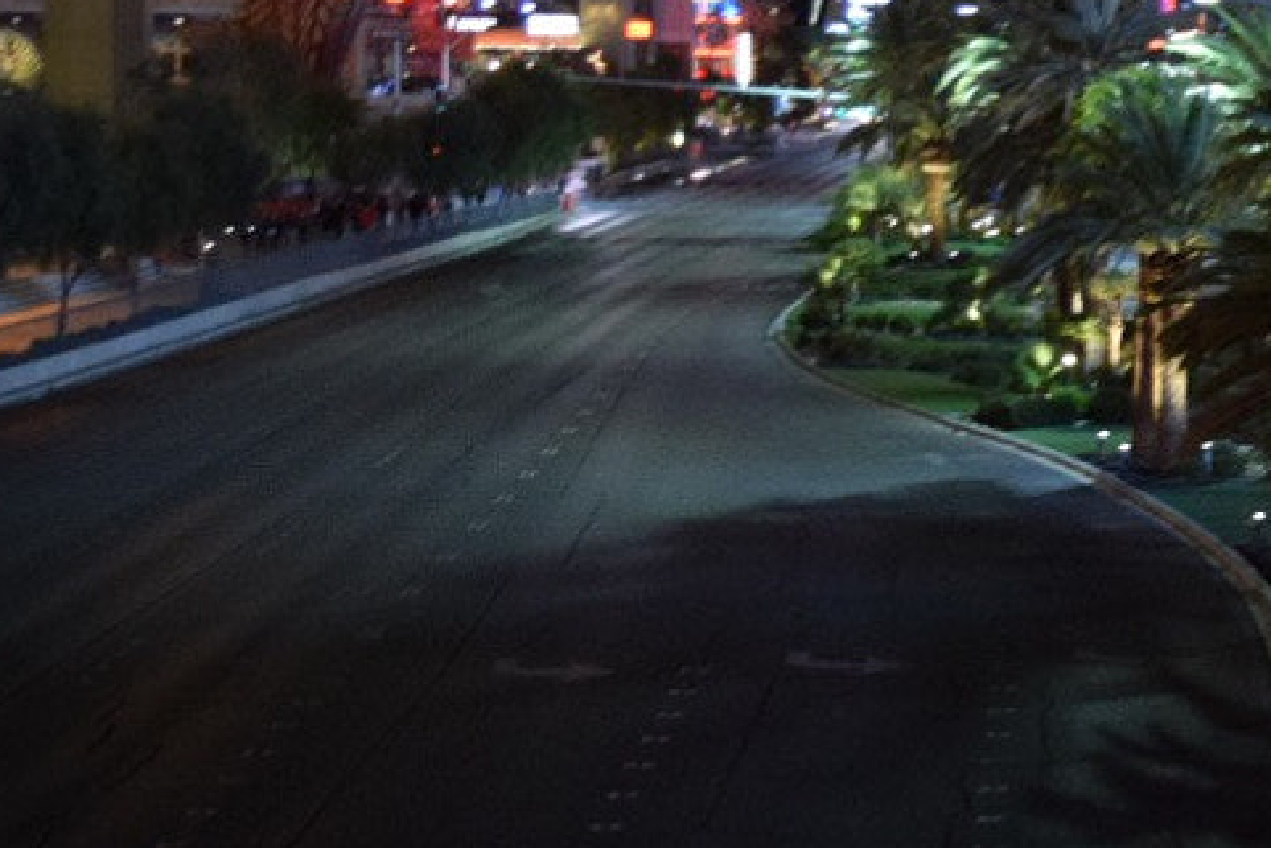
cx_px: 1741
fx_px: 4049
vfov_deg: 11.9
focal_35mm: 115
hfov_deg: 16.6
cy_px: 192
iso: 1600
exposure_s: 1/25
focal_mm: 23
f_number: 3.8
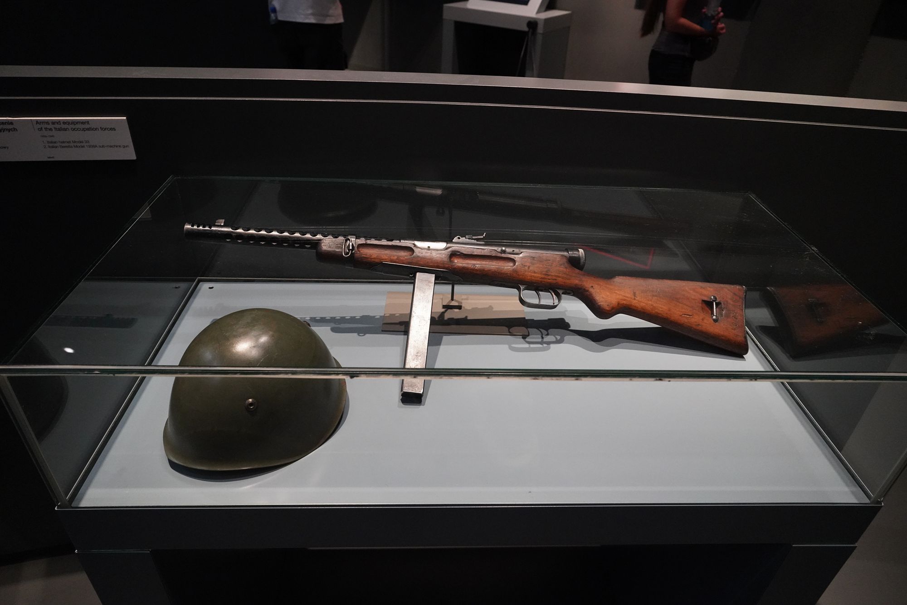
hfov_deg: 73.7
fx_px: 605
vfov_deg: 53.1
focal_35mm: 24
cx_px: 454
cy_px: 302
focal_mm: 24
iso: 6400
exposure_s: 1/80
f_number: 5.6
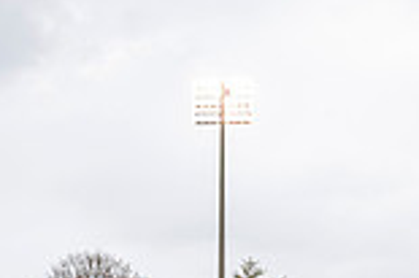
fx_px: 1046
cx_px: 351
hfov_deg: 22.3
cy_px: 495
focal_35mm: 90
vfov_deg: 13.6
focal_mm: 24
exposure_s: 1/500
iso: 100
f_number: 2.8
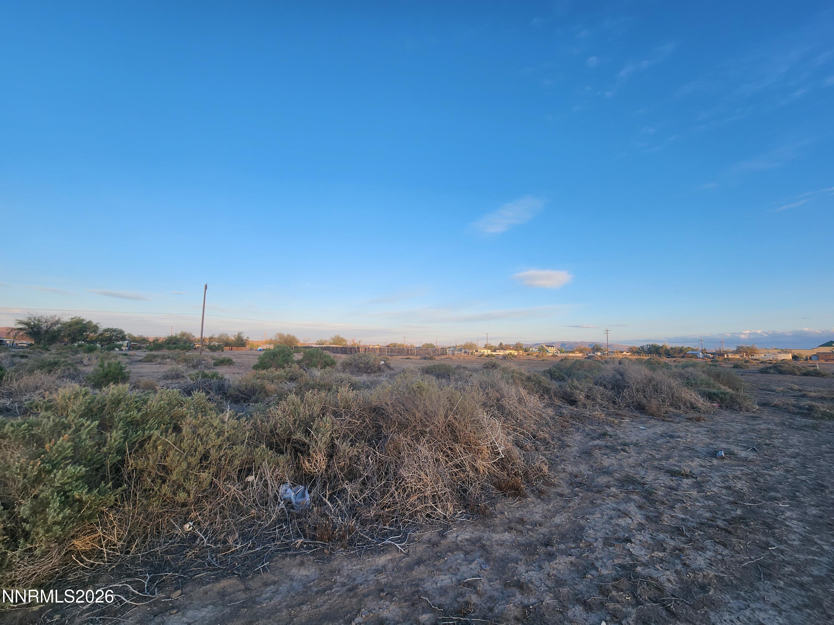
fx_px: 313
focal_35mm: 13
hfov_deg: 106.2
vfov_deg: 89.9
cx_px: 417
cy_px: 312
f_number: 2.2
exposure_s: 1/350
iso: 50
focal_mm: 2.2
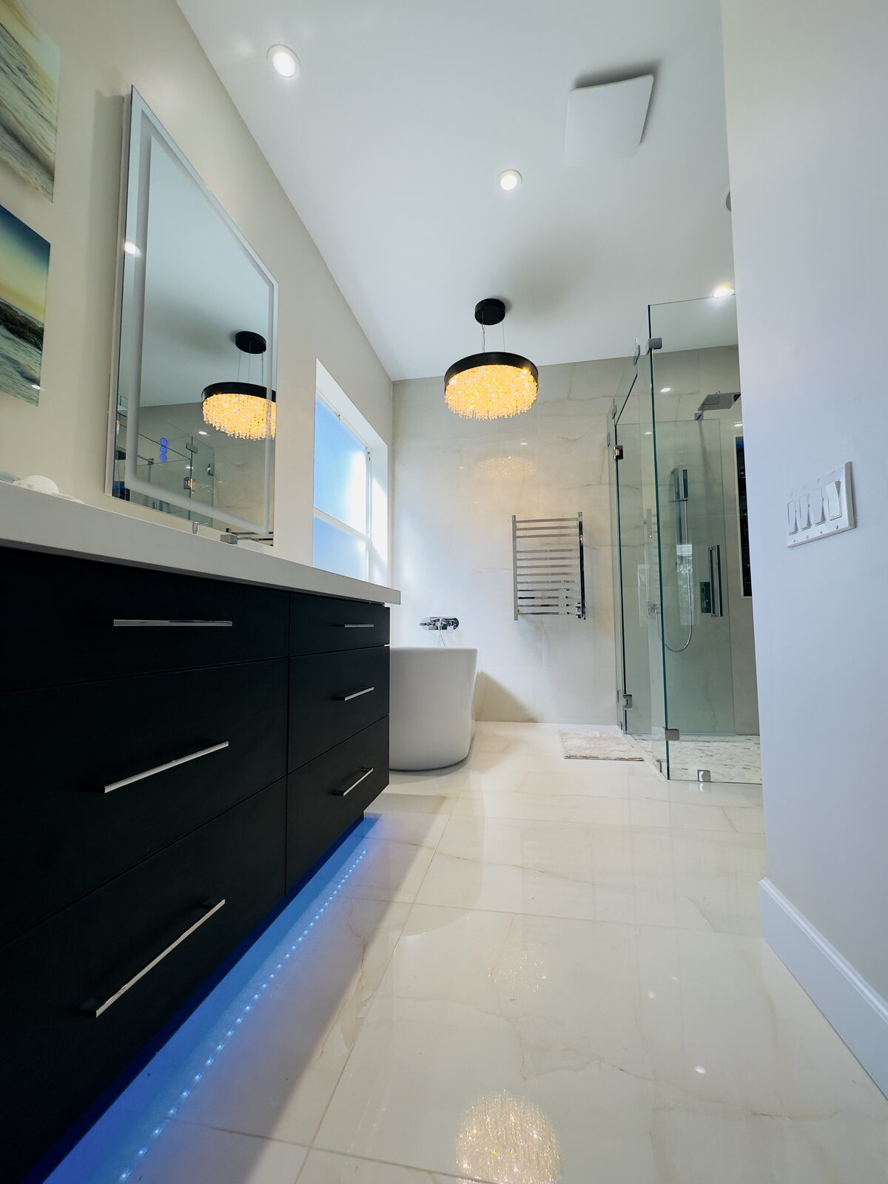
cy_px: 592
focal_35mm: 14
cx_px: 444
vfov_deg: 102.1
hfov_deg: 85.7
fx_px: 479
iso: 50
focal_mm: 2.22
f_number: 2.2
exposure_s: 1/120
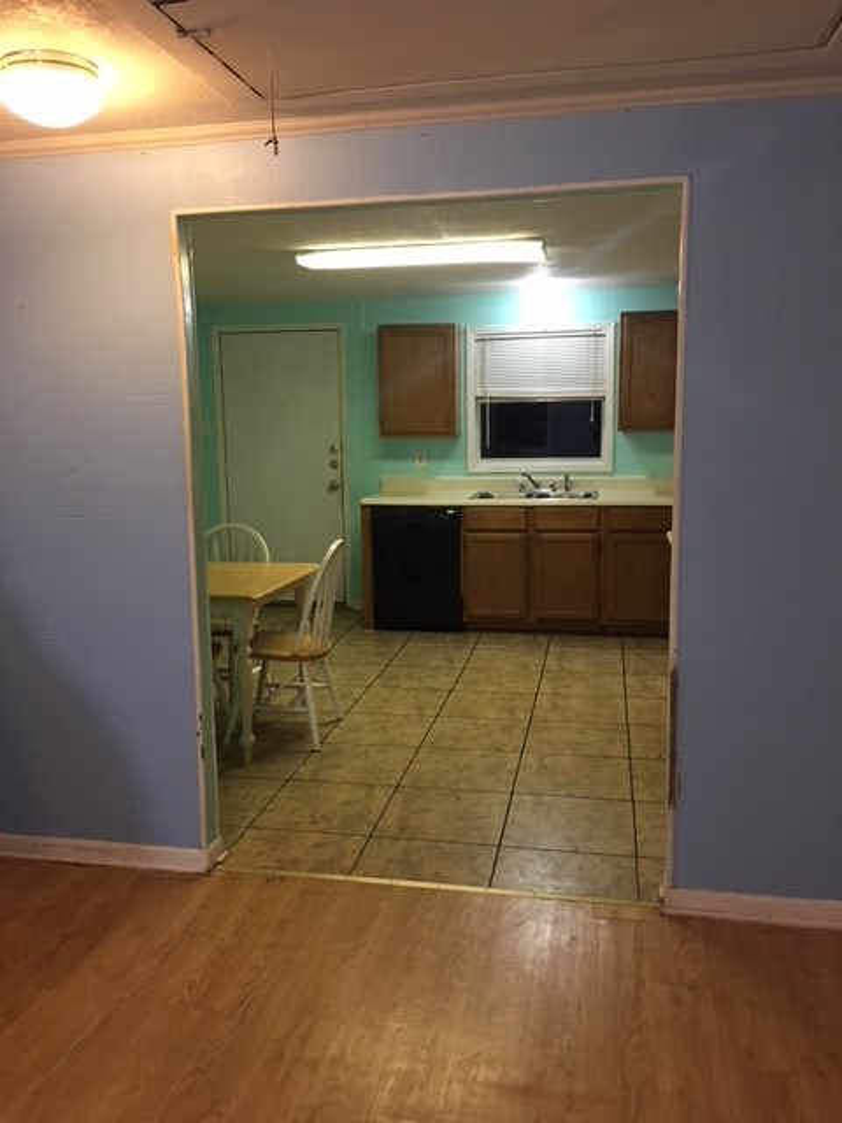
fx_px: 941
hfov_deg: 48.2
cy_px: 562
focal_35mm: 29
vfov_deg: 61.7
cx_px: 421
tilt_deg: -7.4
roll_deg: +0.9
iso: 64
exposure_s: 1/15
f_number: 2.2
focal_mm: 4.15
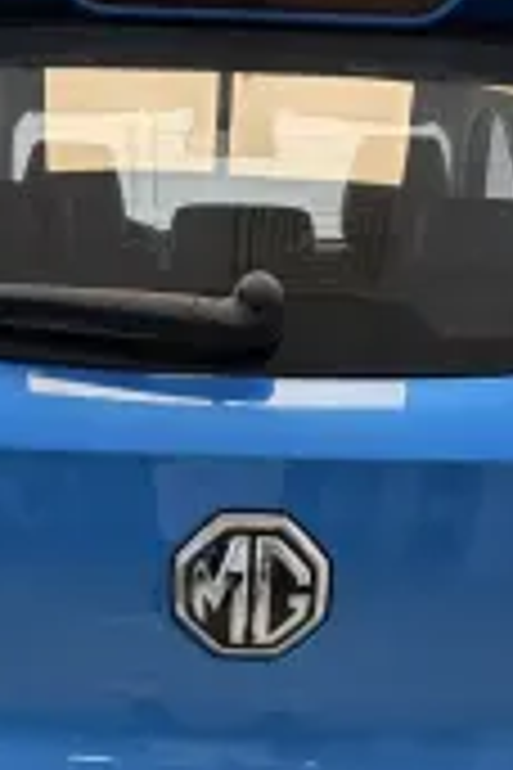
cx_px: 230
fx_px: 1218
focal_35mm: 57
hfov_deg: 23.8
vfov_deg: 34.4
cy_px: 572
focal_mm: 5.96
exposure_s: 1/100
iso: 64
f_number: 1.6
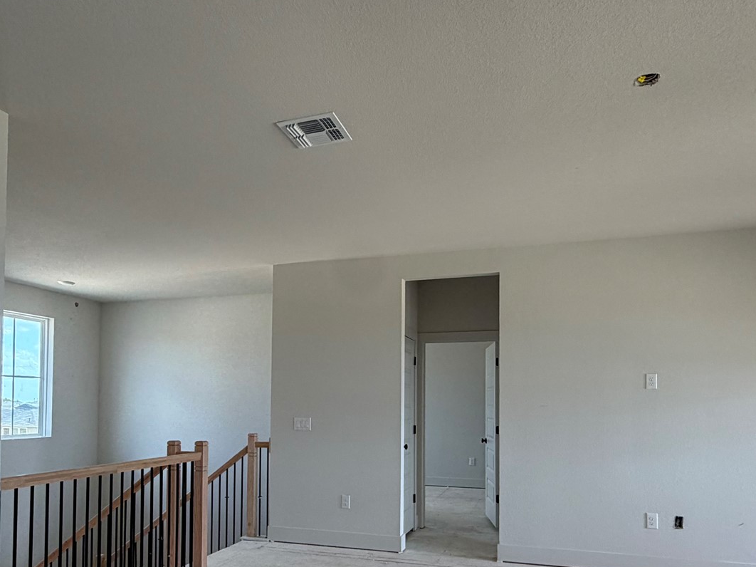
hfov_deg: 65.3
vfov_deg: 50.1
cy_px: 392
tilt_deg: +1.3
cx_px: 352
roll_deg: +0.3
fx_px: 590
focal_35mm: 27
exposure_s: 1/121
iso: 125
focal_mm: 2.22
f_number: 2.2
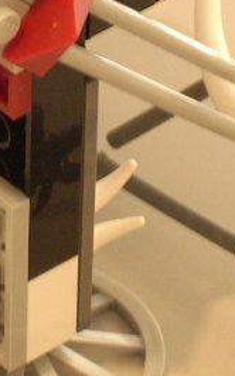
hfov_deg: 3.6
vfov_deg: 5.8
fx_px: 3693
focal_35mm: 360
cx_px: -40
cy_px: -37
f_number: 5.2
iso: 200
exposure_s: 1/4.8
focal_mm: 18.6
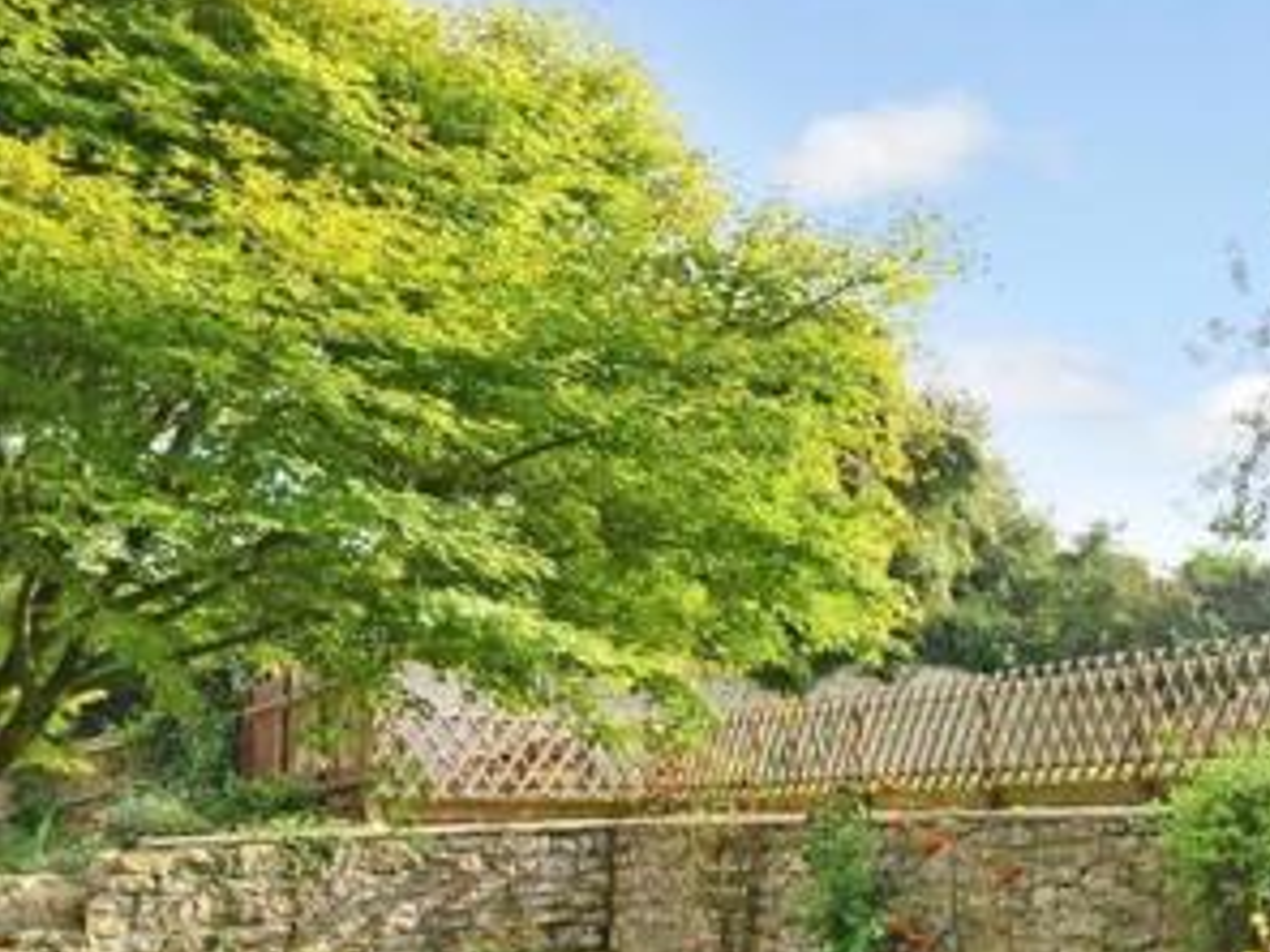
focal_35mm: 32
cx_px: 1403
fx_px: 1174
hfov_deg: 43.6
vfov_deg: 42.0
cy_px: 774
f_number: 8
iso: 200
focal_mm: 10
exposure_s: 1/200
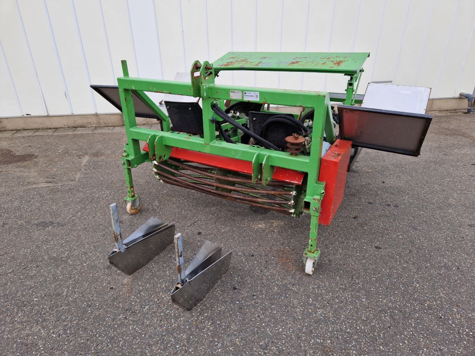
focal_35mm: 23
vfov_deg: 58.9
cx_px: 238
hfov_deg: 73.9
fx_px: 316
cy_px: 178
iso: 50
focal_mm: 5.4
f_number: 1.8
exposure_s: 1/180
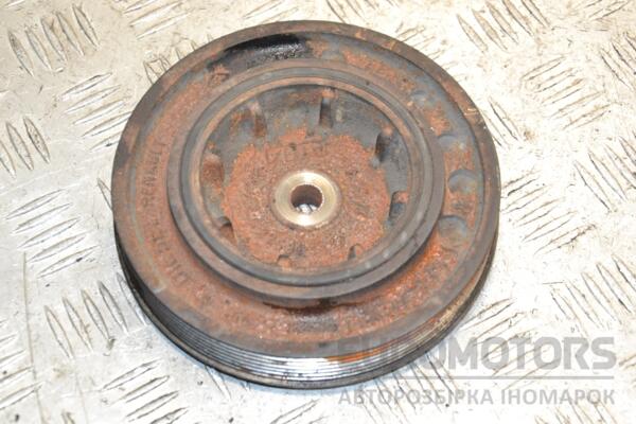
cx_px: 318
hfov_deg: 35.1
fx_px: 1007
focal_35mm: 57
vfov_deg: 23.8
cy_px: 212
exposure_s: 1/60
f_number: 5
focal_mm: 38
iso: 800
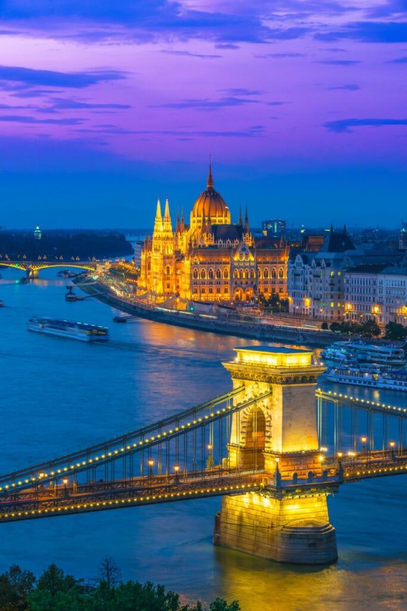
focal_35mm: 100
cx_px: 204
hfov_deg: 13.7
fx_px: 1695
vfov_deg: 20.4
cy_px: 306
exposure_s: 2.5
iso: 200
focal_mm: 100
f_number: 11
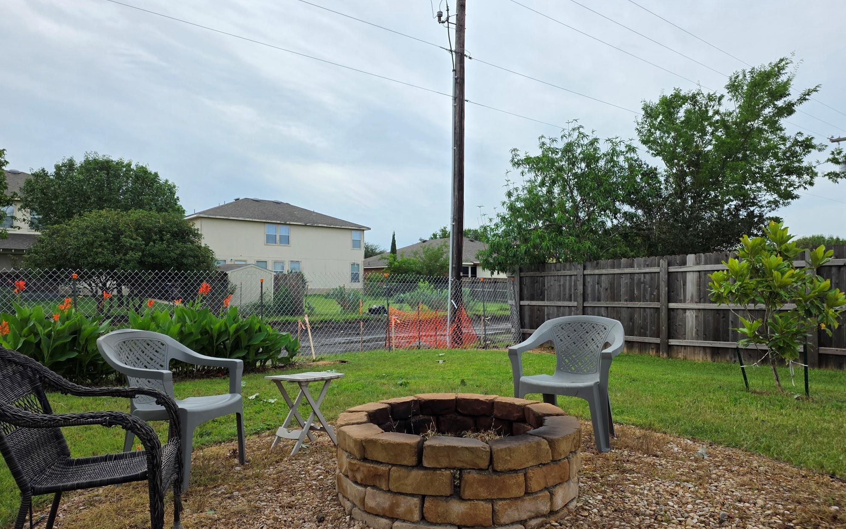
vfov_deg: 49.2
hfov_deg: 72.5
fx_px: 576
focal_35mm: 25
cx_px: 421
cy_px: 283
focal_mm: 6.25
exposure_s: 1/3018
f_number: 1.7
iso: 80
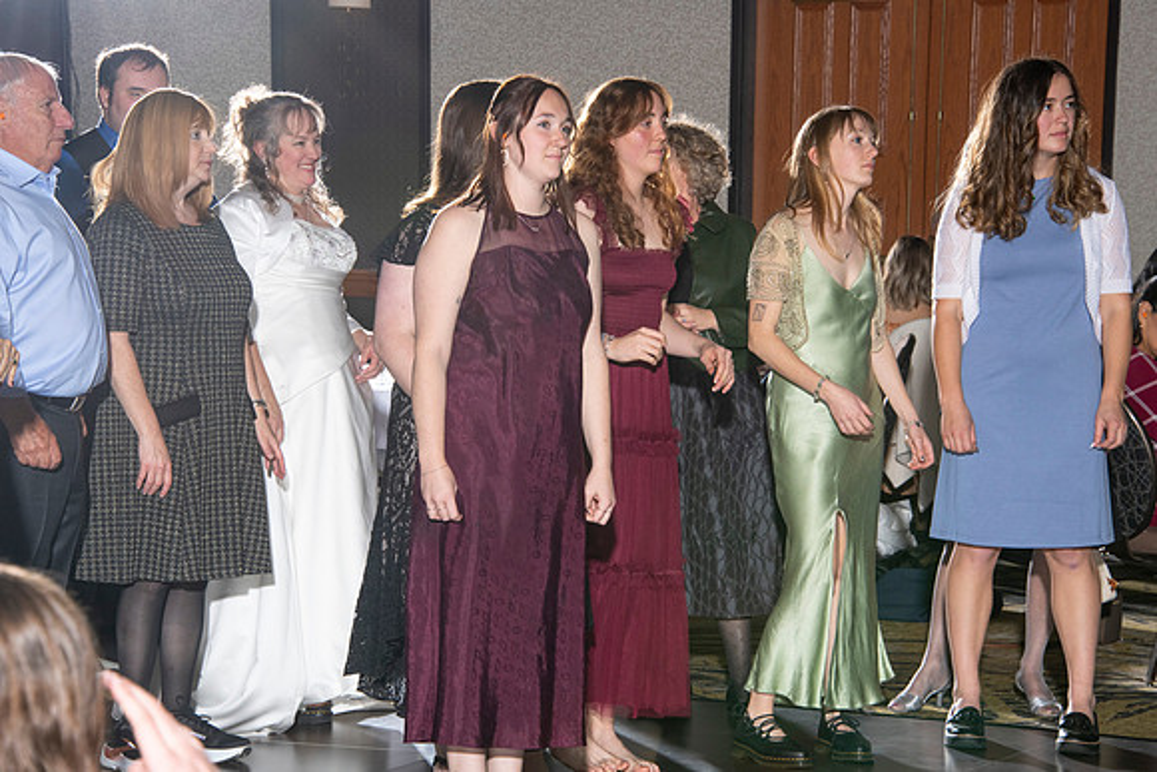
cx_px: 578
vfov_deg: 10.2
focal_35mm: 135
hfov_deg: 15.2
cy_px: 386
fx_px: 4340
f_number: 14
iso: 800
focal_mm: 135
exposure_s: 1/160
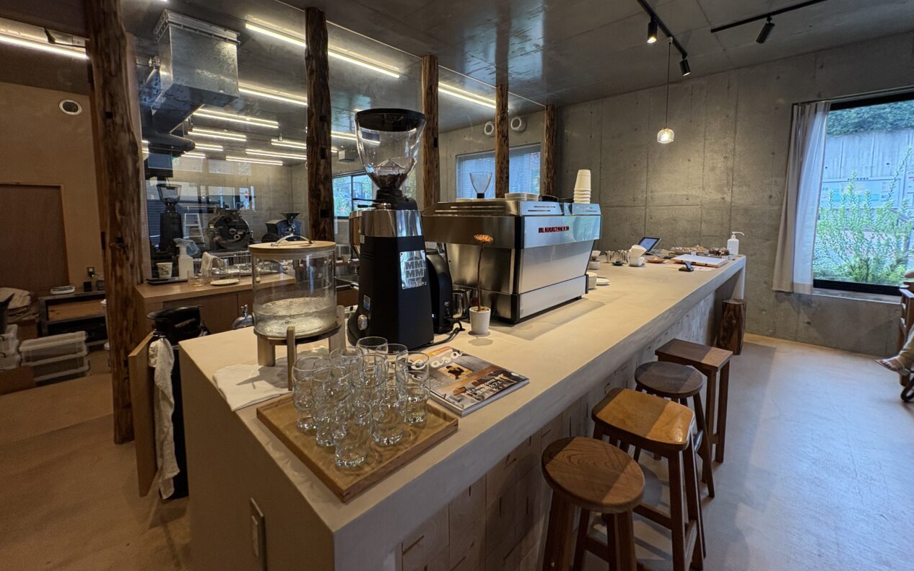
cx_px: 461
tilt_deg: -7.0
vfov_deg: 74.3
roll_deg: +1.0
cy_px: 244
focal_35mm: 15
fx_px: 374
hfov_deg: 101.5
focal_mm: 2.22
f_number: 2.2
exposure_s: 1/100
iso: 200
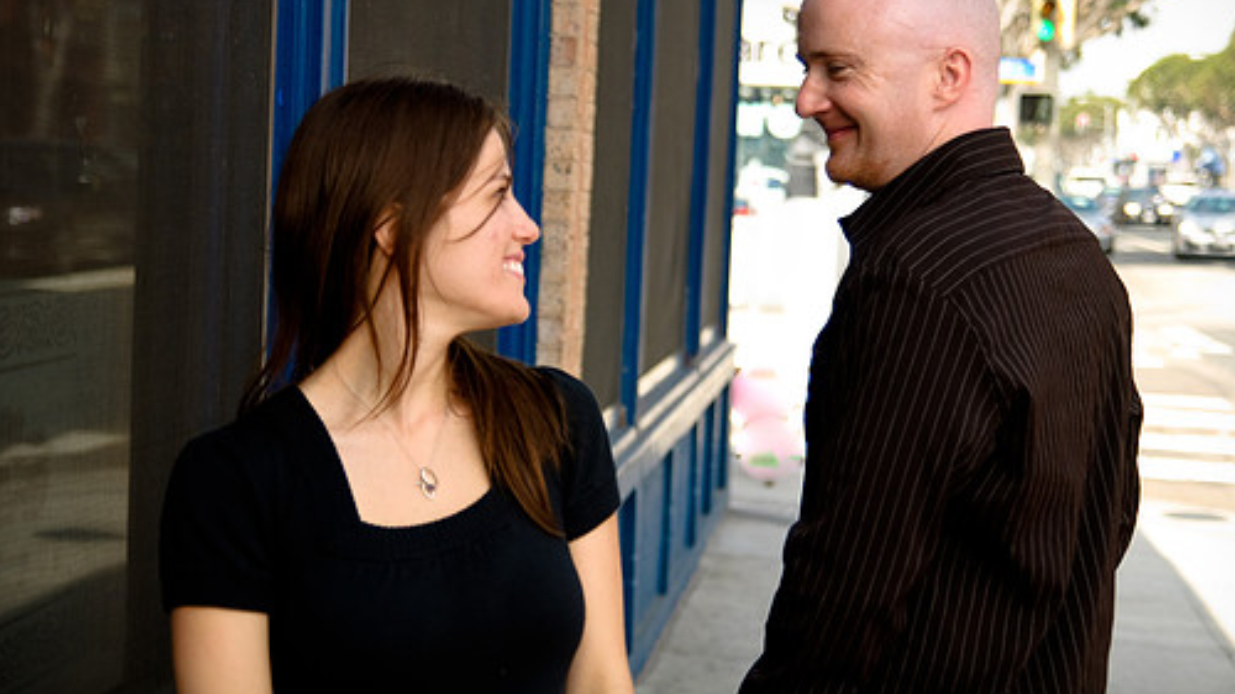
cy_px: 328
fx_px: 2390
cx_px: 674
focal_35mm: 73
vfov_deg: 16.5
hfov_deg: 29.0
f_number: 2.8
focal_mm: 40
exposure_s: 1/400
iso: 100
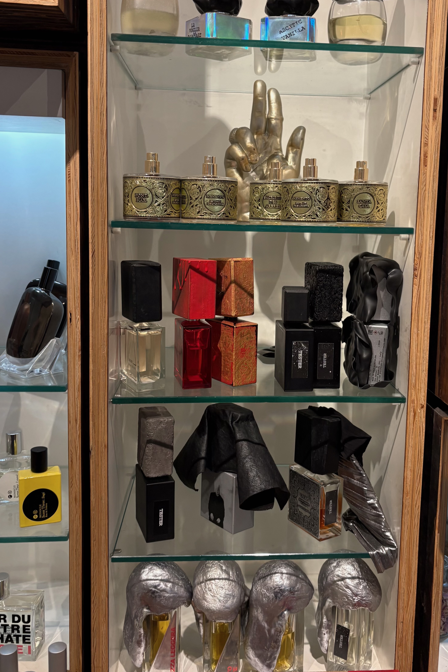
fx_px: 635
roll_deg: -0.5
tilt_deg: -3.9
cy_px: 300
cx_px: 261
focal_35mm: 34
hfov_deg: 38.8
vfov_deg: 55.7
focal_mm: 5.96
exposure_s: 1/100
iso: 125
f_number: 1.6
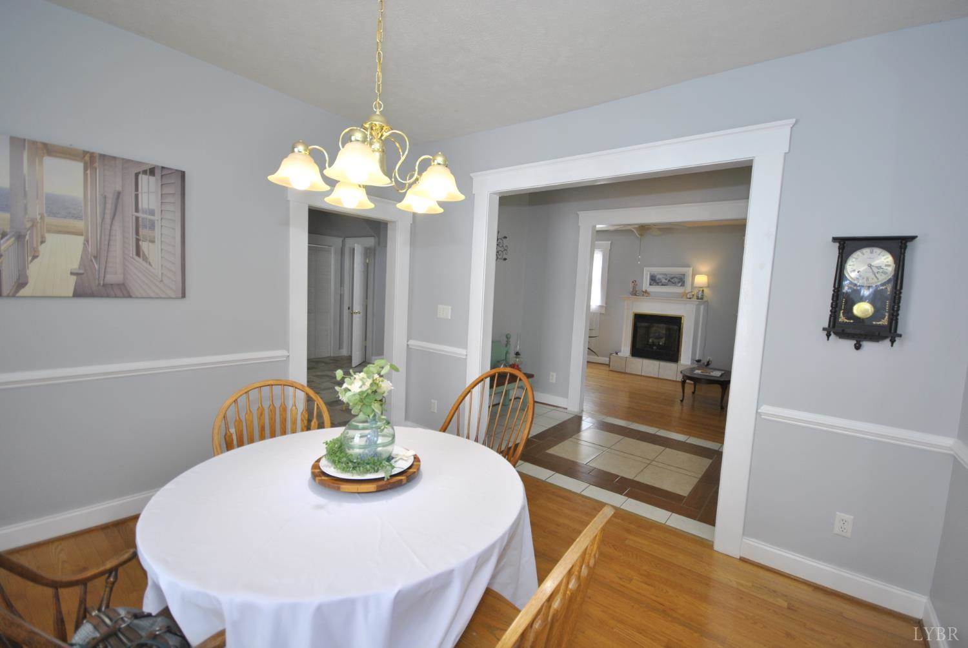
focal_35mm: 15
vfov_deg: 77.5
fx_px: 404
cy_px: 324
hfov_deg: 100.3
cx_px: 484
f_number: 4.5
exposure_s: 1/60
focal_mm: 10
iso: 200
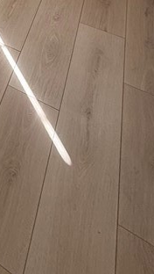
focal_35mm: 50
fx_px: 362
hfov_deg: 17.5
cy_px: -169
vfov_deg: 25.7
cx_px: -150
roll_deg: +2.0
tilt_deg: -9.9
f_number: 2.2
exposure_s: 1/99
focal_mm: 2.22
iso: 100
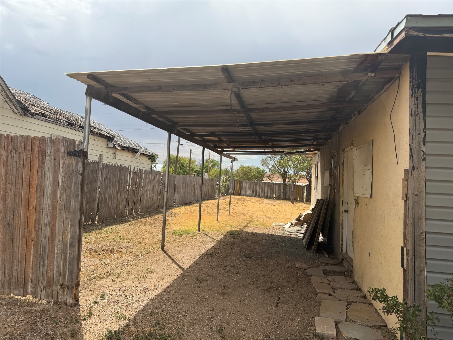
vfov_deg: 56.8
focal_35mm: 24
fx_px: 314
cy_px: 170
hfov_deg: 71.6
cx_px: 226
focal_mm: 6.76
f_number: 1.78
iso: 80
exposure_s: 1/3759
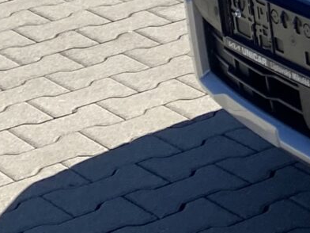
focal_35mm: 170
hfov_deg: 9.5
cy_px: -180
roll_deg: +1.2
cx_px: 879
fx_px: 1522
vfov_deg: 8.4
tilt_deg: -14.1
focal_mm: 4.25
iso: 32
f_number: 1.8
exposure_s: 1/2410
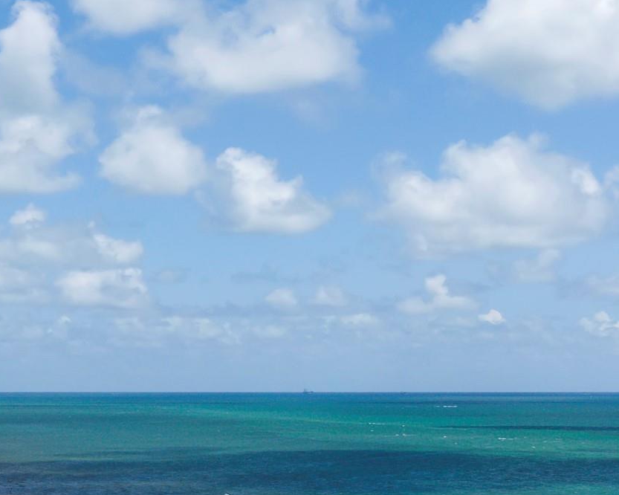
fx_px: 1648
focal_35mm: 90
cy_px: 397
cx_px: 78
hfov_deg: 20.9
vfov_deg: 16.9
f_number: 3.8
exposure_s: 1/1250
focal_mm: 8.6
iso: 100
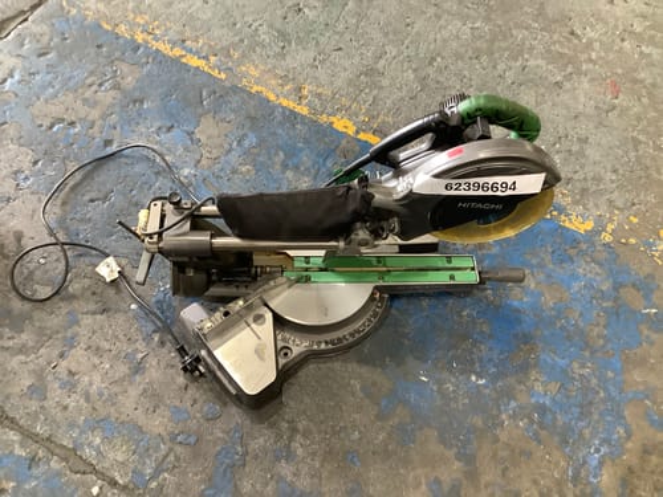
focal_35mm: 31
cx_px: 332
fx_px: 594
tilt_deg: -58.5
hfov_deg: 58.4
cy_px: 248
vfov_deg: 45.4
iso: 320
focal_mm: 3.3
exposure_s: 1/50
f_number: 2.4
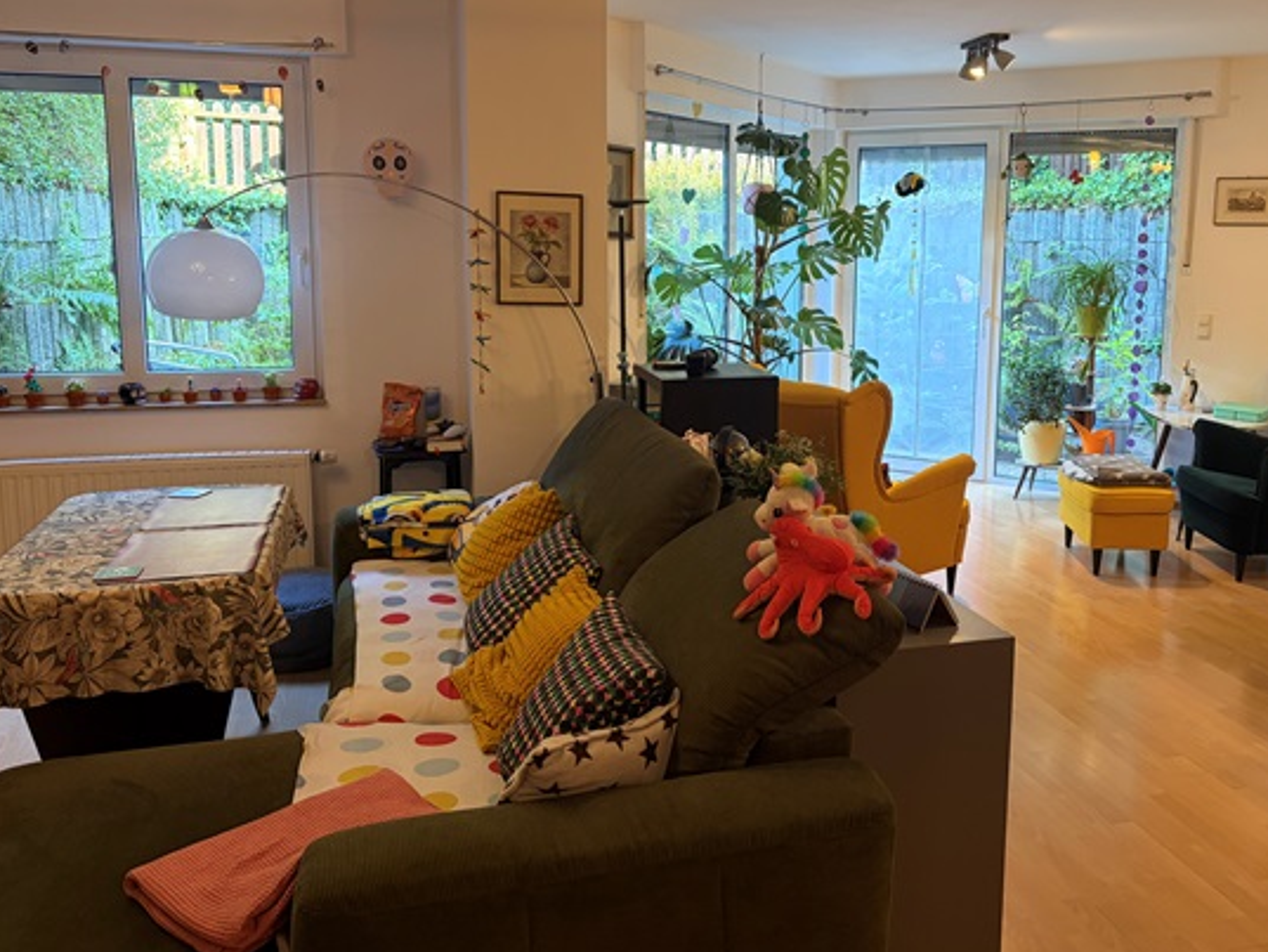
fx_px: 1136
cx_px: 737
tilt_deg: -7.8
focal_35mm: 31
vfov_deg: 45.3
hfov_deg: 58.0
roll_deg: +0.7
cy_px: 392
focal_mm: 5.96
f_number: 1.6
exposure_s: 1/50
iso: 160
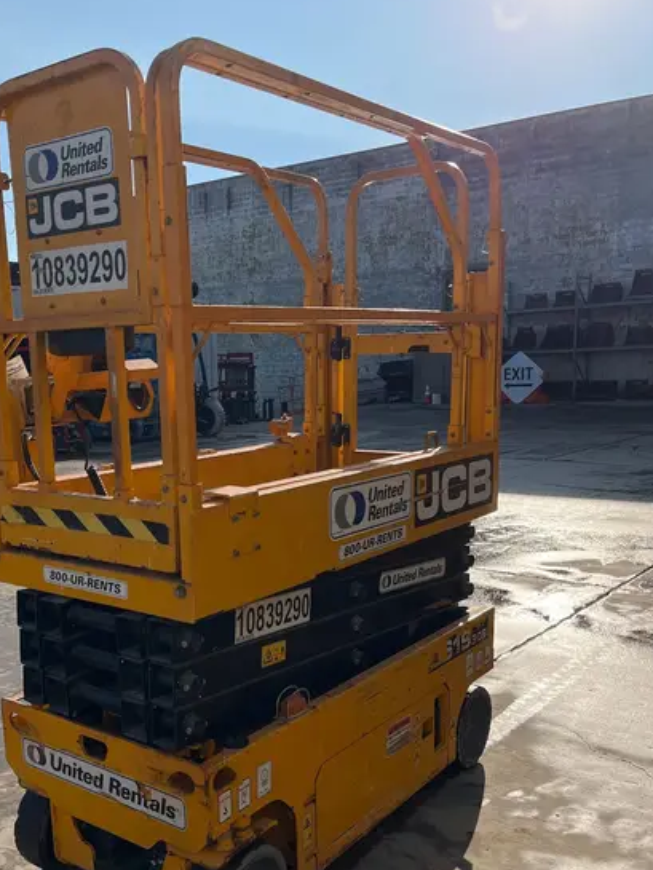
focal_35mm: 35
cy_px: 536
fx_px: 880
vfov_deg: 52.1
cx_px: 235
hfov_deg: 40.4
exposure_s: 1/9901
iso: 50
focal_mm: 5.1
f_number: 1.6
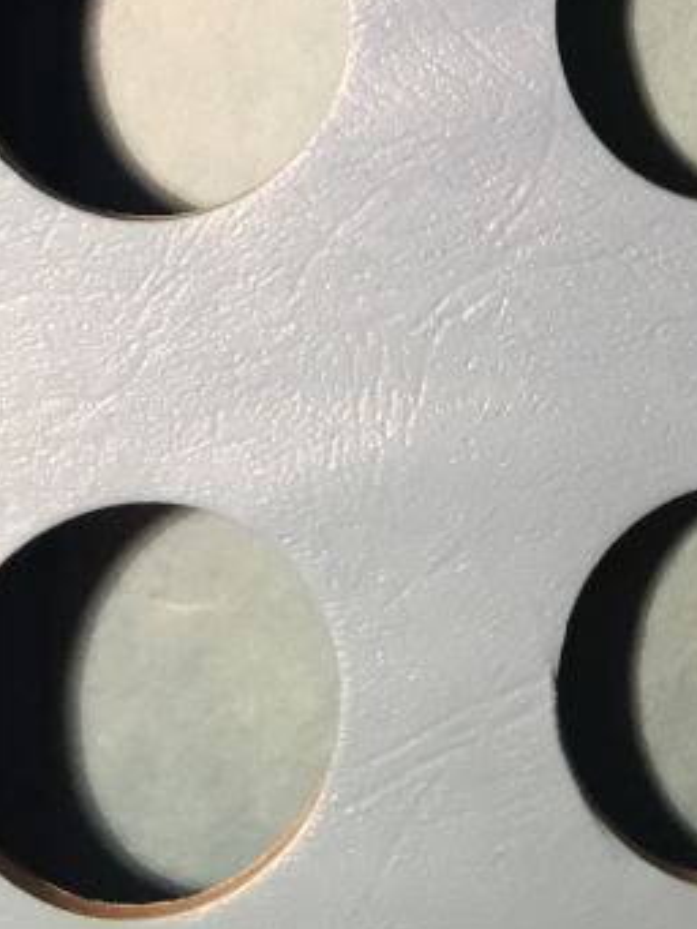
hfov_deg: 17.1
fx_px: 2281
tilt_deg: -80.6
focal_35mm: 85
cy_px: -398
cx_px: 664
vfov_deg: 20.3
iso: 40
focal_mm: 4.15
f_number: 2.2
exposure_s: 1/33
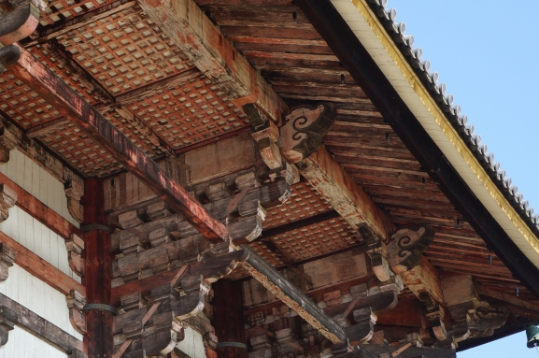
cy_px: 223
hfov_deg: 25.8
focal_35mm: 78
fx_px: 1166
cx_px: 158
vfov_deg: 17.4
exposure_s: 1/100
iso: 200
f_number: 11
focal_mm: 30
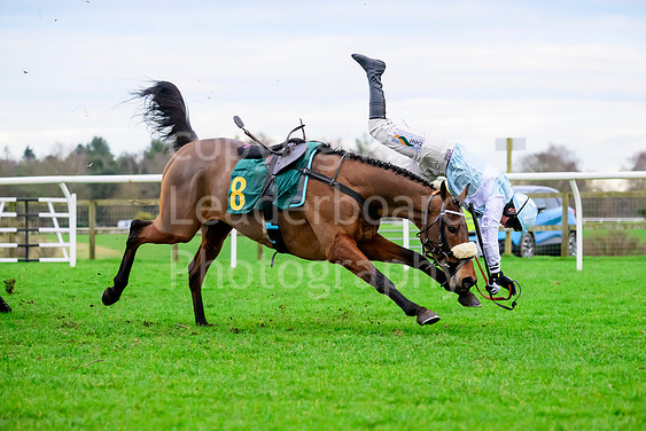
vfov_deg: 8.1
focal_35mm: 170
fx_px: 3052
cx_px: 319
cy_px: 216
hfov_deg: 12.1
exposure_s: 1/1000
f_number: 5.6
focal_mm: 165
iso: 4000
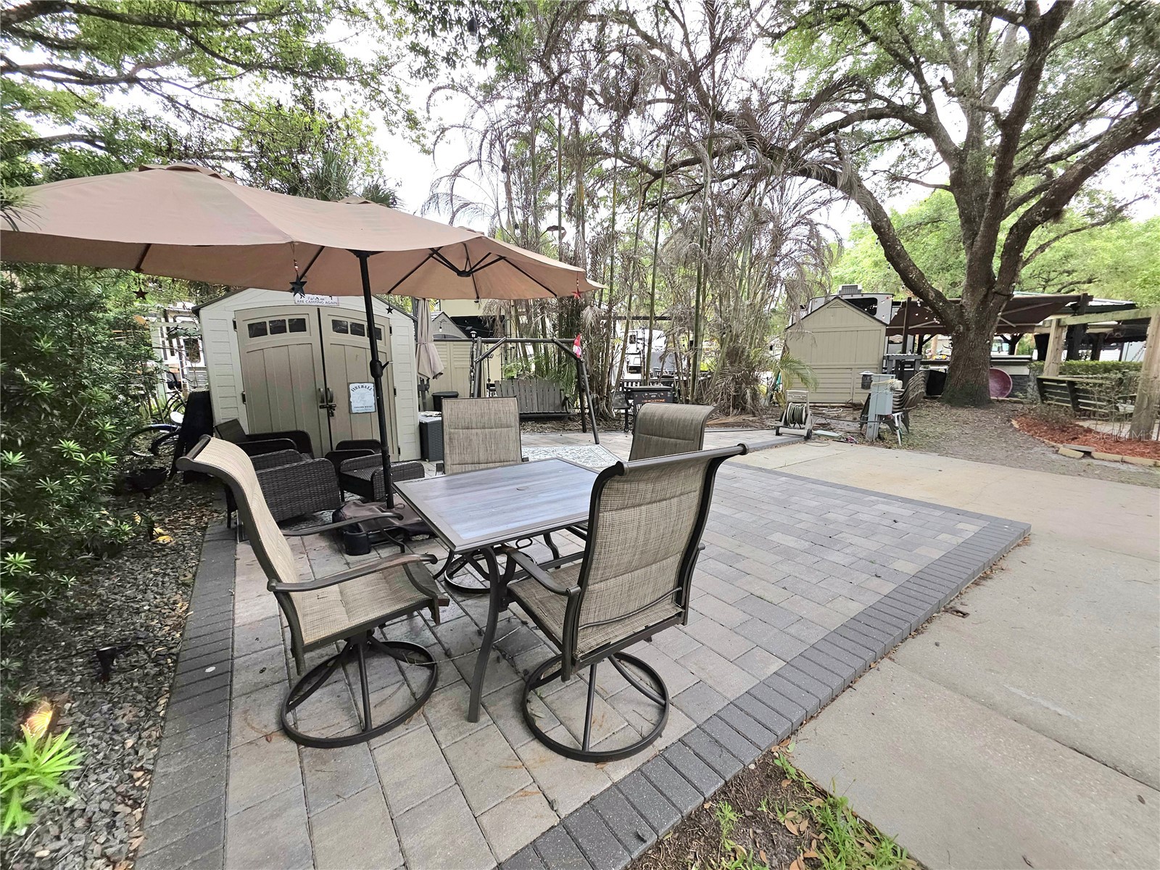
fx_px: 436
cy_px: 435
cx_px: 580
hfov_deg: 106.2
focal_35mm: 13
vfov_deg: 89.9
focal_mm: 2.2
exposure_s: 1/167
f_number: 1.9
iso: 20
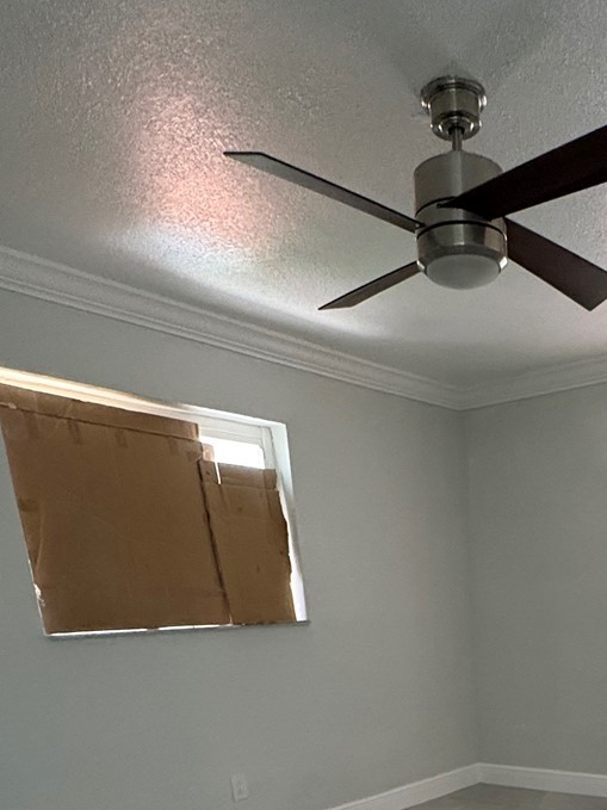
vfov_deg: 45.2
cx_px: 515
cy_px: 839
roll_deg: +2.1
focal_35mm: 33
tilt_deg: -16.8
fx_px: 772
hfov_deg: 40.5
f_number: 2.2
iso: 640
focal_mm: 2.22
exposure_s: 1/60
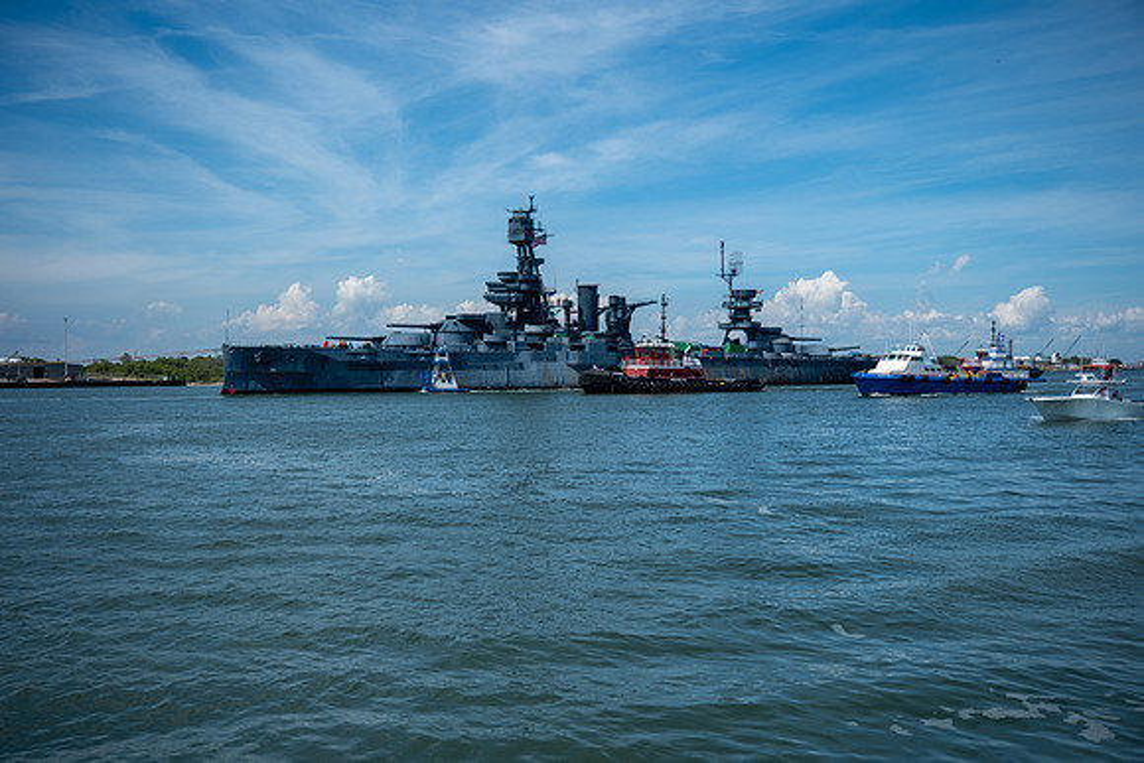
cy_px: 382
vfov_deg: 34.2
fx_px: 1240
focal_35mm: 39
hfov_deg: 49.5
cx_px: 572
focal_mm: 26
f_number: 4
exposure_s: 1/2200
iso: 160
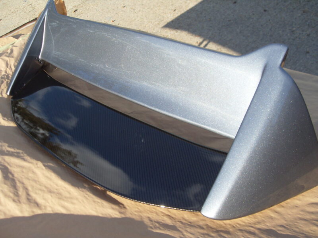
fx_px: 322
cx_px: 159
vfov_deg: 40.7
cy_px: 119
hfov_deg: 52.6
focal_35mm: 35
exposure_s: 1/90
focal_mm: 6.3
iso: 80
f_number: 7
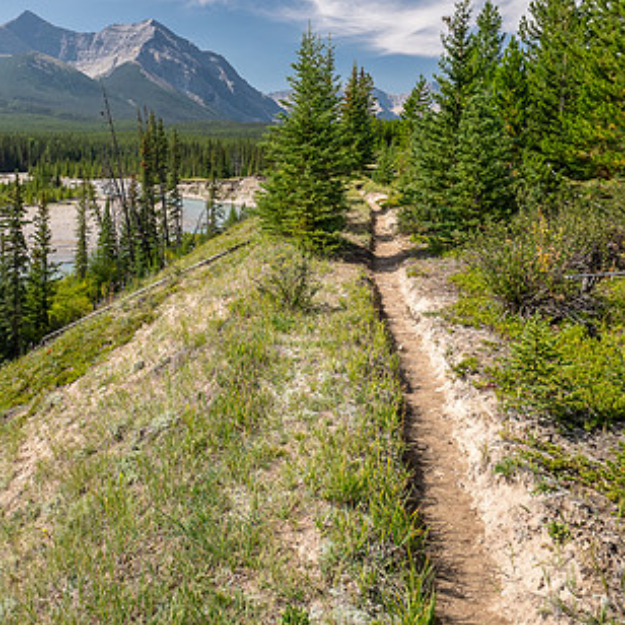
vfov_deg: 53.4
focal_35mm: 30
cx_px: 168
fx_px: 613
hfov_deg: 52.1
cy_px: 230
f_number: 8
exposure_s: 1/80
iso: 200
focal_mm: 9
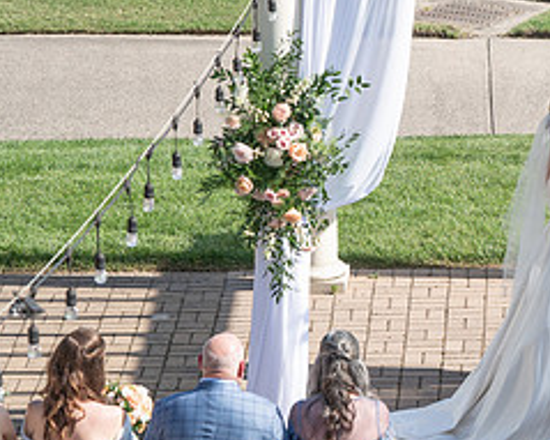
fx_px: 4263
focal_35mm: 262
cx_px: 619
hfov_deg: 7.3
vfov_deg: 5.9
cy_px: 194
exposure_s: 1/400
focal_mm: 111
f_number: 5.6
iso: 100
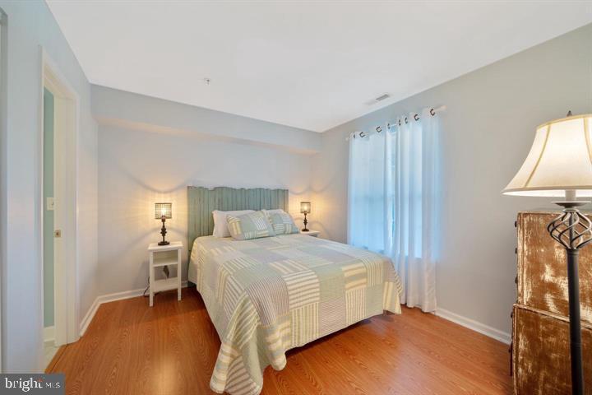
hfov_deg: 108.3
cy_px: 198
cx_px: 296
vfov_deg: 85.4
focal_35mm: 13
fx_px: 214
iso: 100
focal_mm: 13
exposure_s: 1/1.25
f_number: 7.1
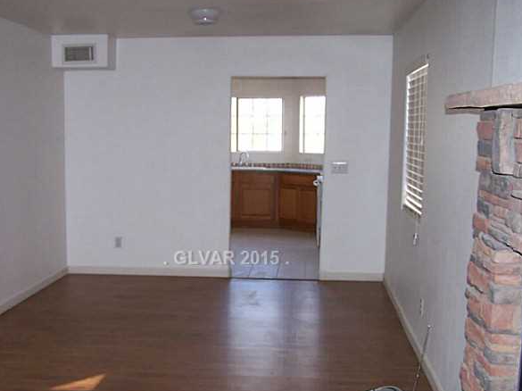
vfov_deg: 27.8
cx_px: 228
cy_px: 258
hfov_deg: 36.8
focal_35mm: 52
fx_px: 784
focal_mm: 6.3
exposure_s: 1/60
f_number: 2.8
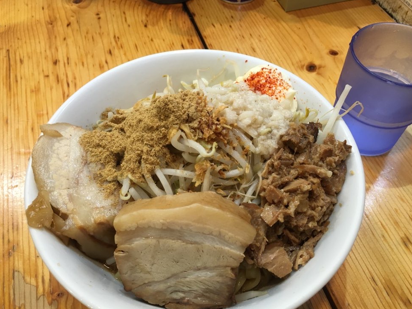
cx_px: 212
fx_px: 357
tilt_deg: -53.7
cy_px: 152
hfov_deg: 60.0
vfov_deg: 46.8
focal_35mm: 30
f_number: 2.2
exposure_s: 1/17
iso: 40
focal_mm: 4.15
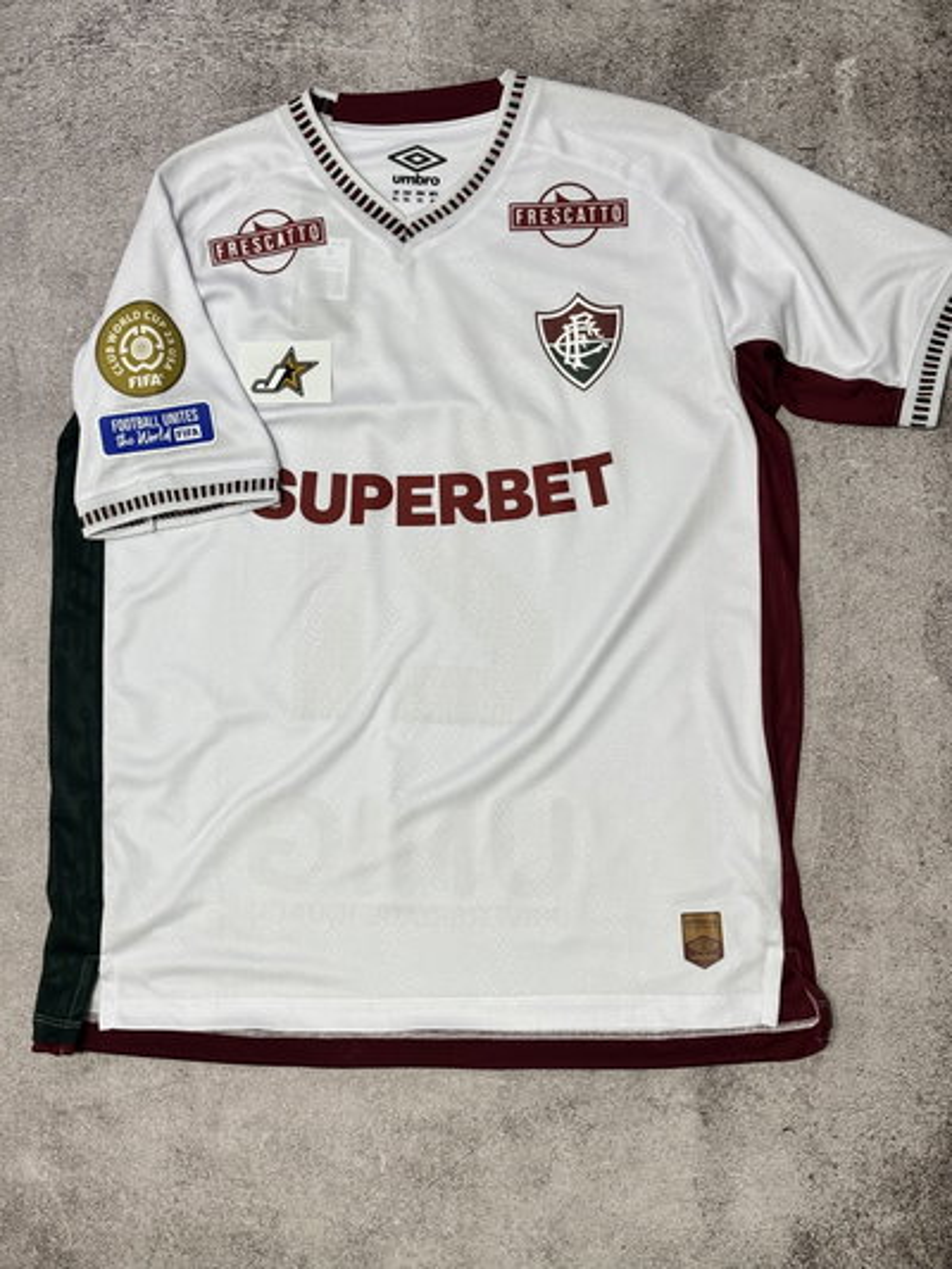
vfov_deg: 36.8
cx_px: 476
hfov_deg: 28.0
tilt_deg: -84.5
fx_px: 1906
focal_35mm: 52
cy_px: 634
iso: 125
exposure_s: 1/50
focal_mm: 5.96
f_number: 1.6
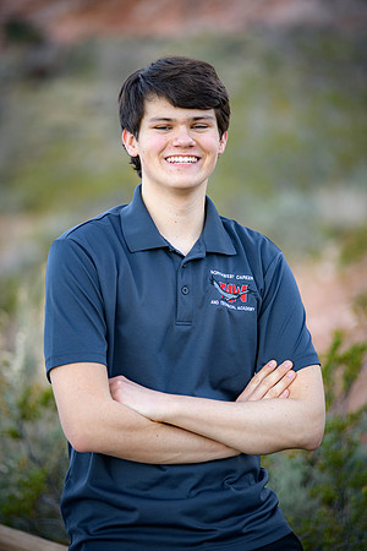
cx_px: 184
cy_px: 276
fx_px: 2294
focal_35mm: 150
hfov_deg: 9.1
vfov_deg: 13.7
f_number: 2.8
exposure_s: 1/800
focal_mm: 150
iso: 250
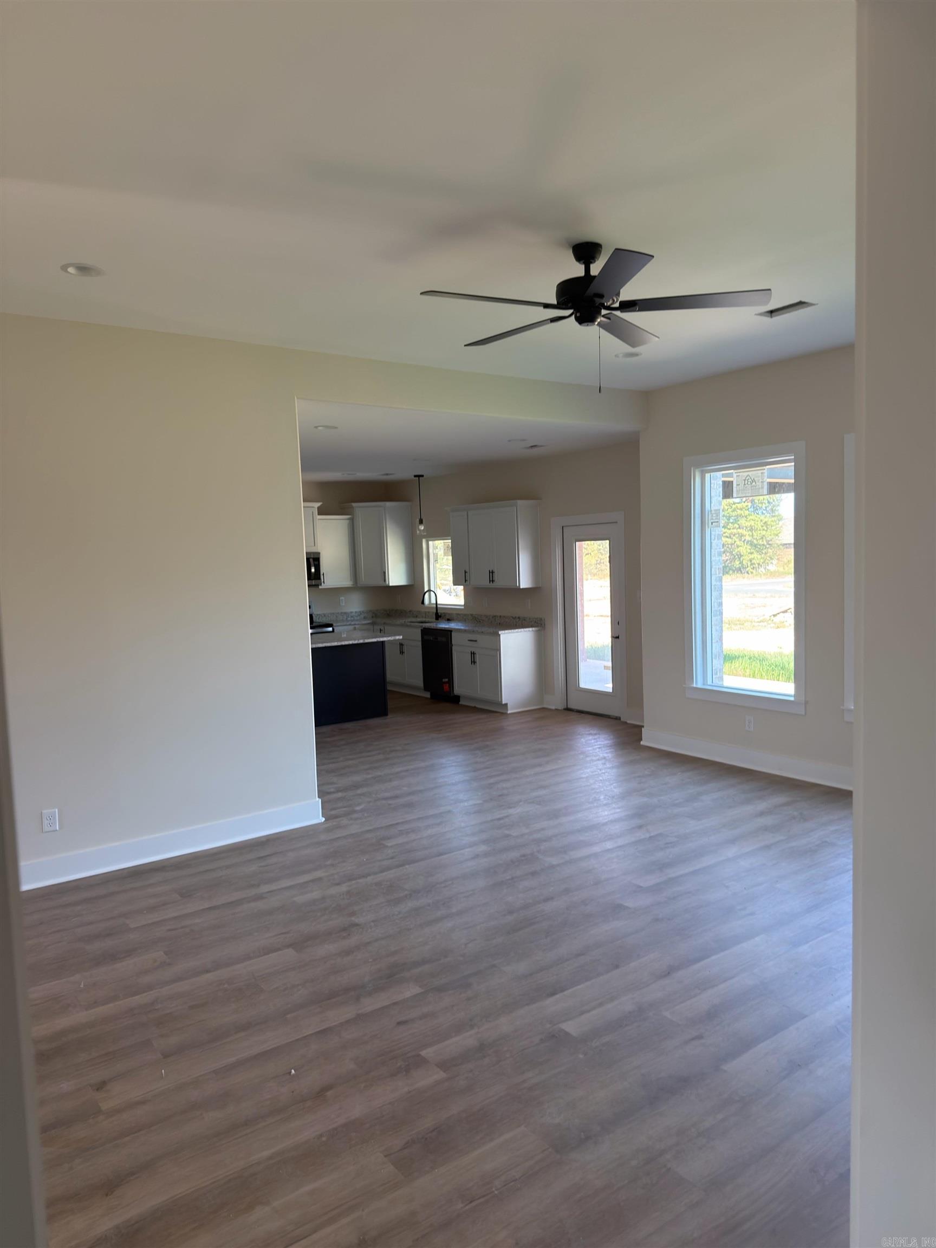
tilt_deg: -5.7
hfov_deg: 56.8
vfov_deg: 71.6
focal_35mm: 24
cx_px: 468
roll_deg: +2.3
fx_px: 865
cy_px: 624
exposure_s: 1/161
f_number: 1.78
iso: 200
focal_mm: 6.76
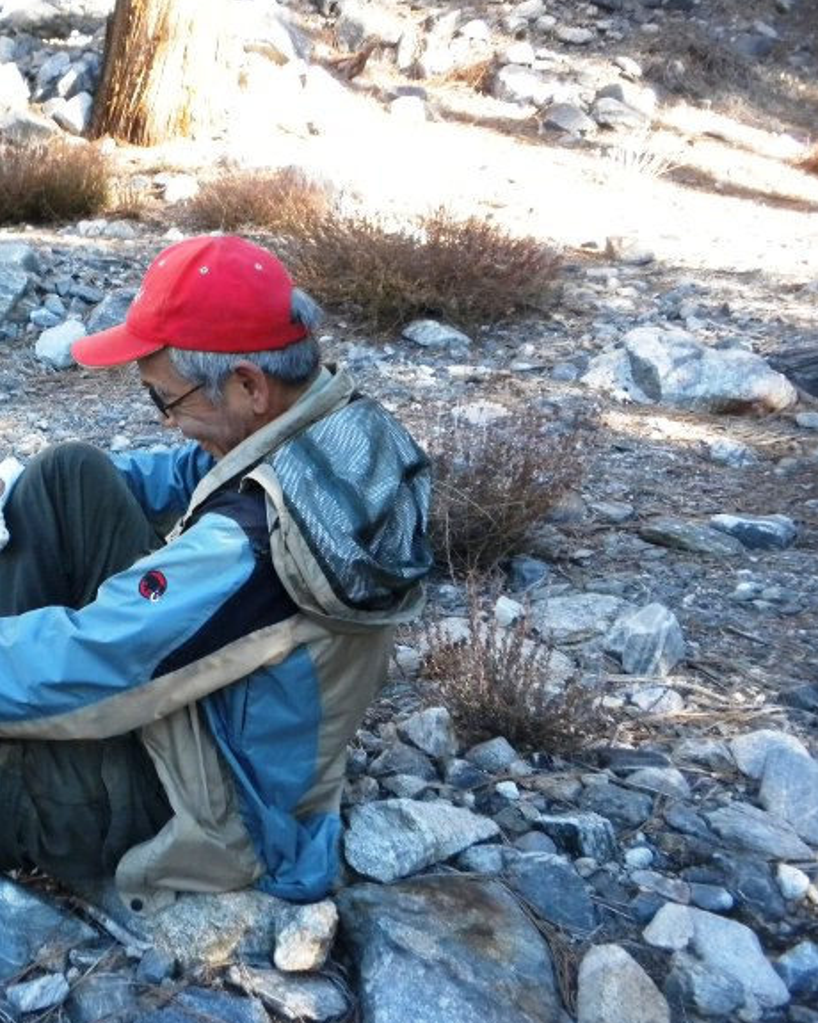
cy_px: 515
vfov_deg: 38.0
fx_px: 1483
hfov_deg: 29.9
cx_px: 137
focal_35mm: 49
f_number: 3.5
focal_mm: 6.6
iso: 400
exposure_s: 1/284
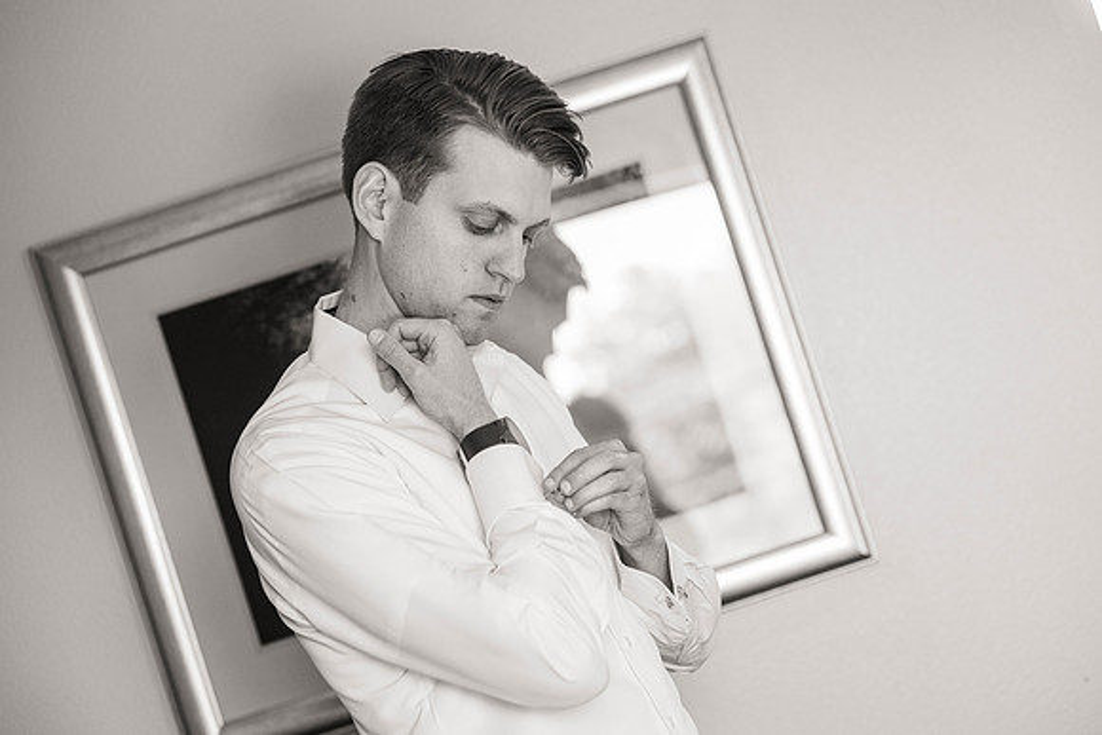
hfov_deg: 25.4
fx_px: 2449
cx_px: 551
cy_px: 368
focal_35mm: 80
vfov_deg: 17.1
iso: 3200
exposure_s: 1/250
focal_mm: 80
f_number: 3.5
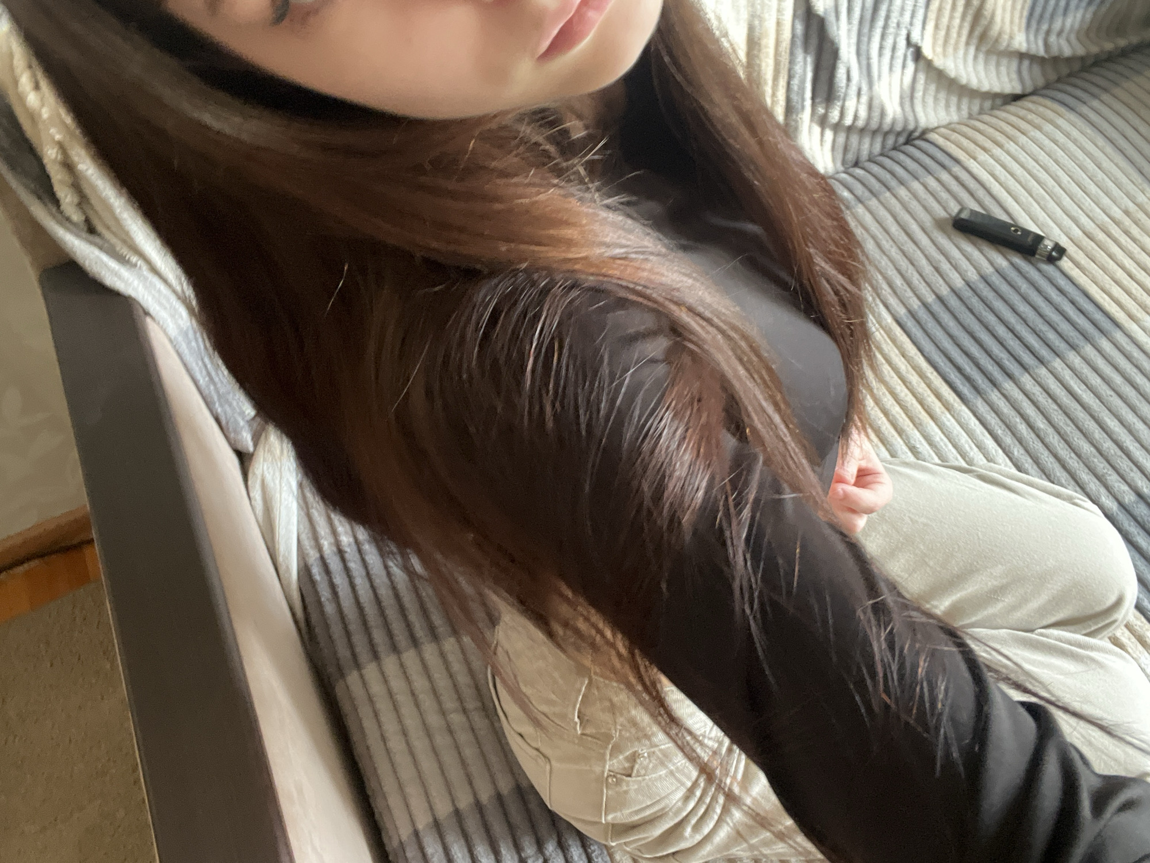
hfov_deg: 60.0
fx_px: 997
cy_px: 432
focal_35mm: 30
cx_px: 575
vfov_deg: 46.8
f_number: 2.2
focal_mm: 2.71
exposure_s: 1/33
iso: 400
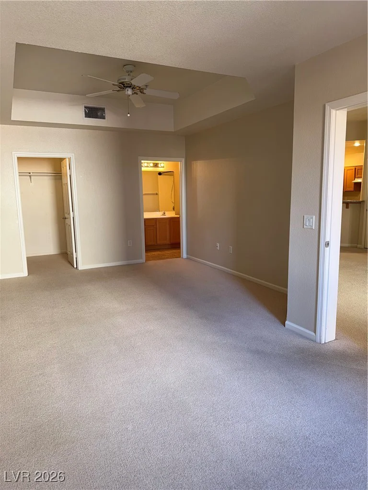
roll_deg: +0.8
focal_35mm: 24
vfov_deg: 71.6
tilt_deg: -8.6
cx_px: 184
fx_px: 340
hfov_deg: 56.8
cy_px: 245
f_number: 1.78
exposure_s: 1/30
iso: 64
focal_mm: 6.76
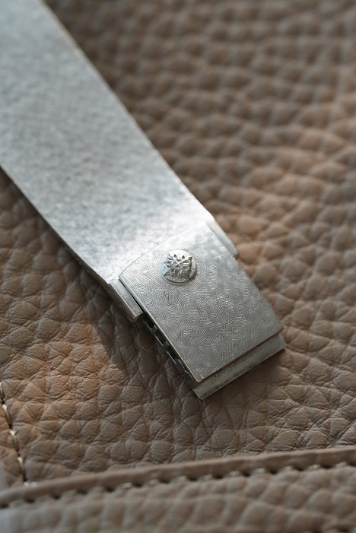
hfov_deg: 13.1
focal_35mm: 105
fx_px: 1556
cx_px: 178
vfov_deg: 19.4
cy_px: 266
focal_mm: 105
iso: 6400
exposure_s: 1/250
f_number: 6.3
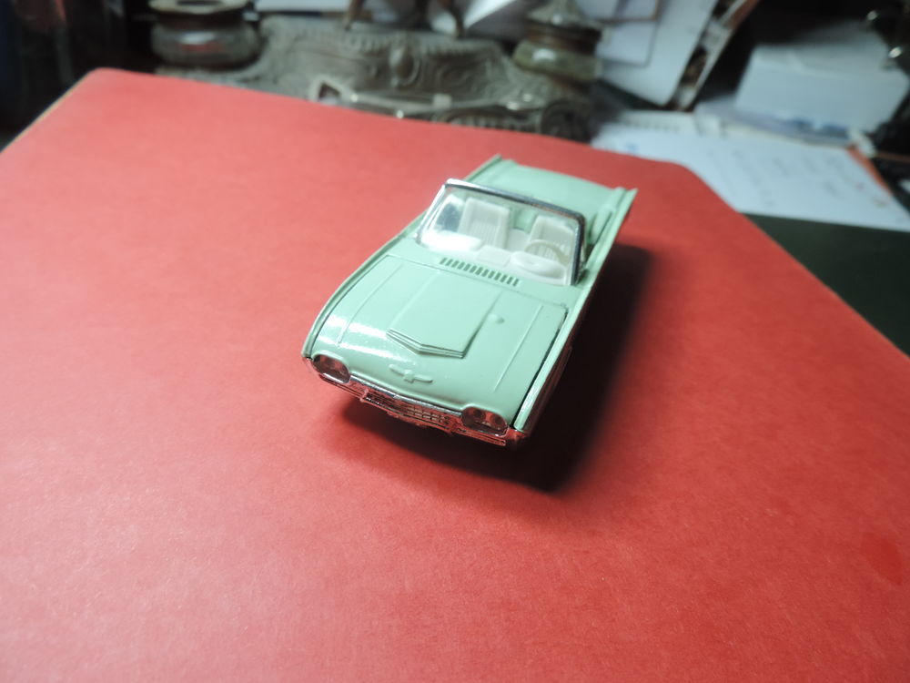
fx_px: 631
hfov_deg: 71.6
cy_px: 342
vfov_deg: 56.8
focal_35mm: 24
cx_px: 455
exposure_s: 1/30
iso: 180
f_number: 3
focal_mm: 4.3
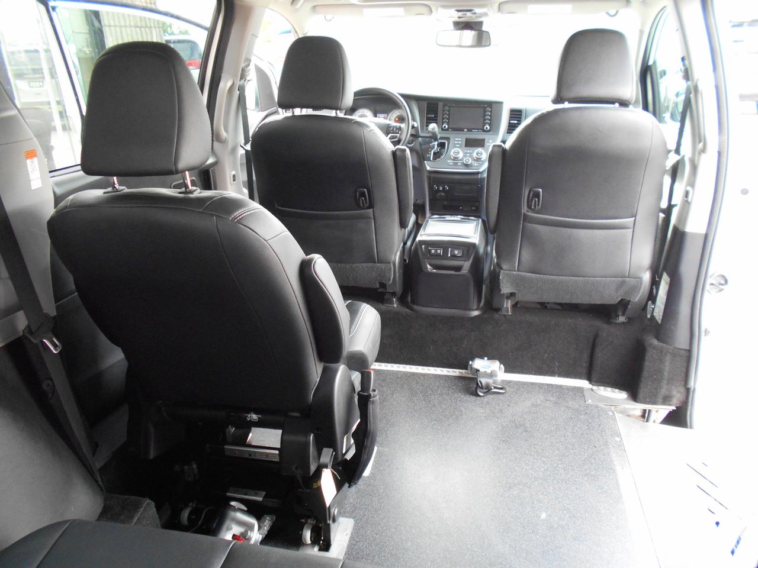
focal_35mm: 26
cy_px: 284
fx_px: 569
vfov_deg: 53.1
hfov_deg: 67.3
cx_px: 379
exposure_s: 1/30
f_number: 3.2
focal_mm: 4.6
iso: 400
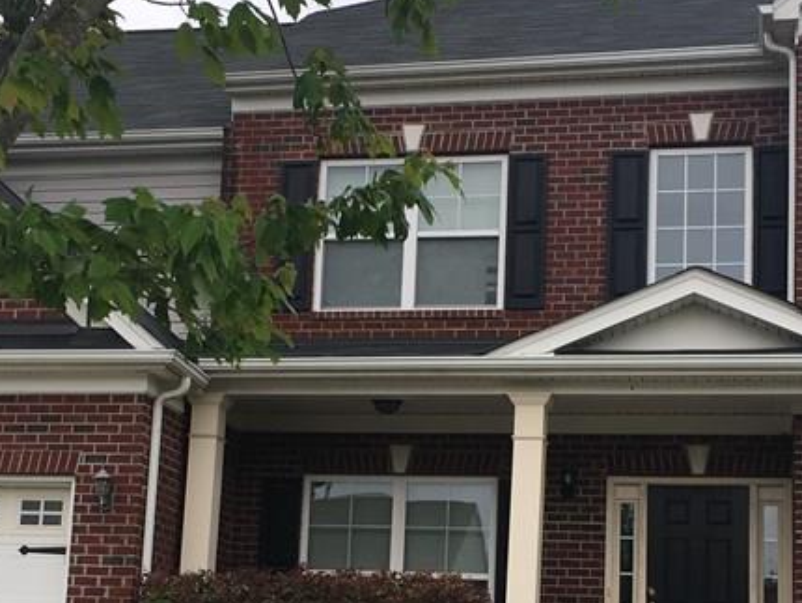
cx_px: 375
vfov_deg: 21.1
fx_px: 1600
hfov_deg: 28.1
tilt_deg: +11.2
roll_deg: -2.3
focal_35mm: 69
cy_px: 465
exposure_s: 1/545
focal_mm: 4.15
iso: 25
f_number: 2.2
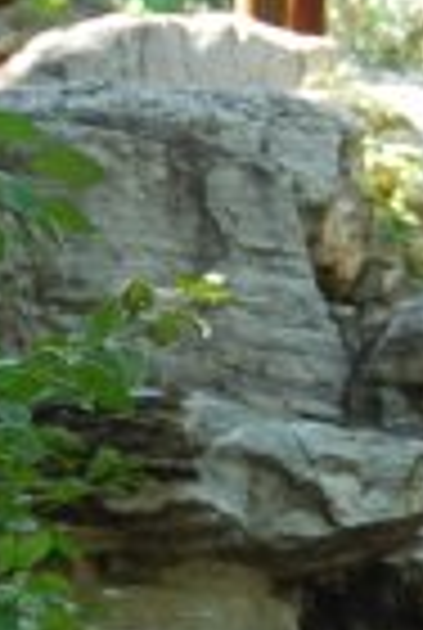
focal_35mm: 300
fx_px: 5261
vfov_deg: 6.8
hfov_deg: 4.6
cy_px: 621
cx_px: 241
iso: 200
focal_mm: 28
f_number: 4.2
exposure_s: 1/50
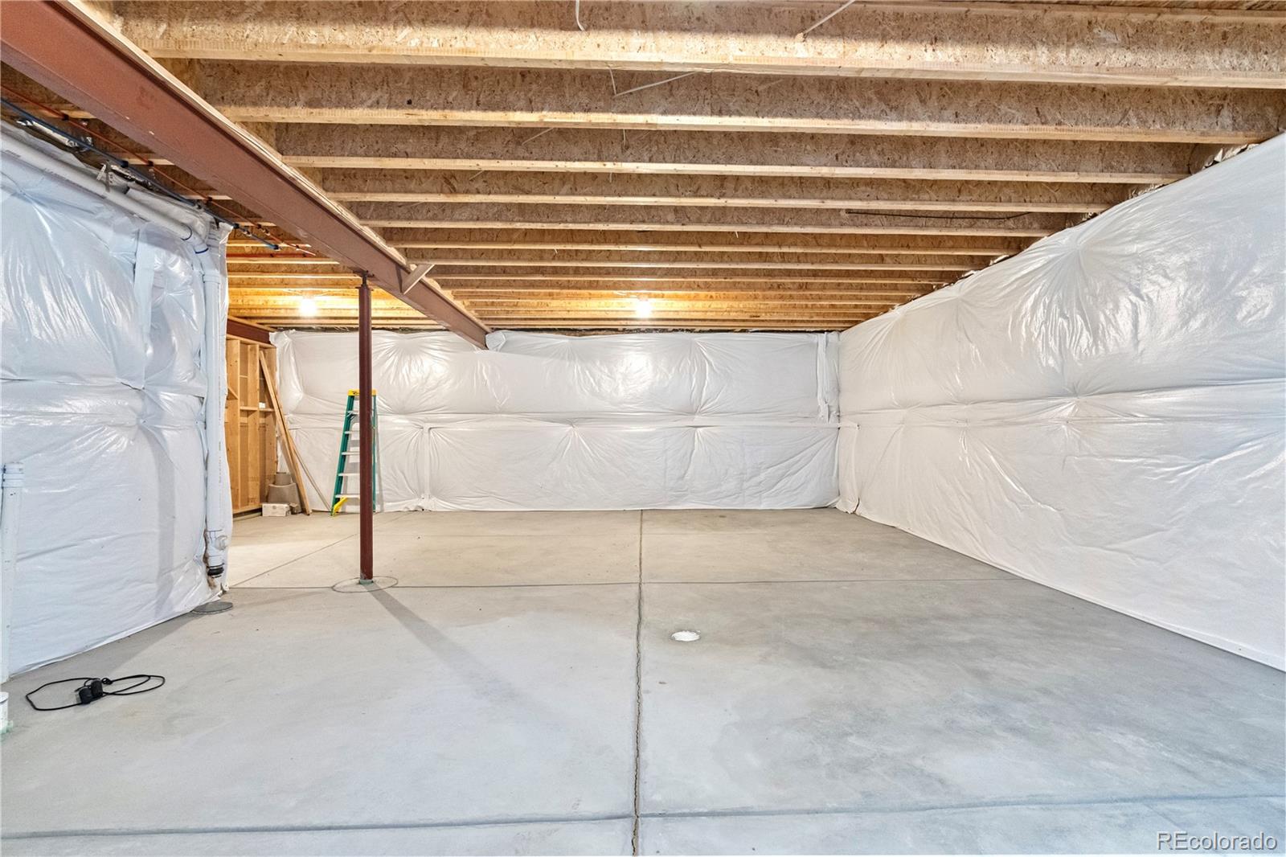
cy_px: 428
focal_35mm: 16
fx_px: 571
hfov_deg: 96.7
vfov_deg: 73.7
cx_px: 643
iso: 4000
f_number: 6.3
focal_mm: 16
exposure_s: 1/13
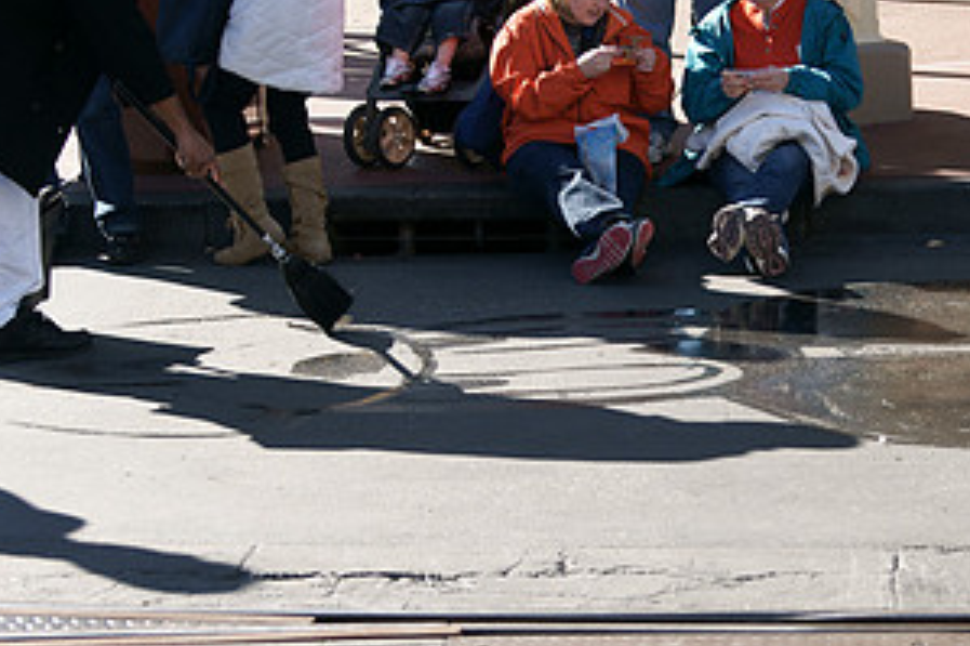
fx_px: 2746
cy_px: 362
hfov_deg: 20.0
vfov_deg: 13.4
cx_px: 629
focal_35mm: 102
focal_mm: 35
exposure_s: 1/640
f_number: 2.8
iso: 100
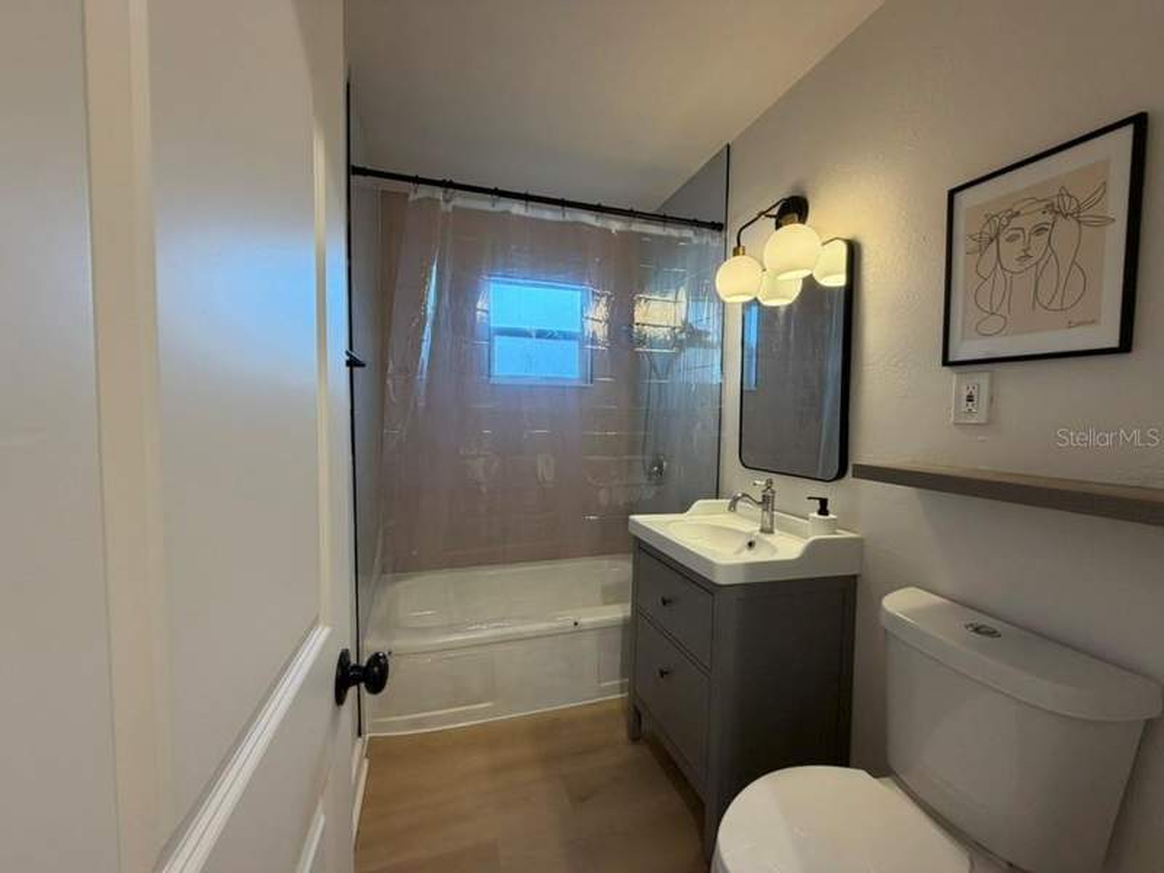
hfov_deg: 102.1
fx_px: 471
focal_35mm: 14
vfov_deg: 85.7
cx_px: 582
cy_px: 436
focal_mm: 2.22
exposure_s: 1/120
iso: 200
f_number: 2.2
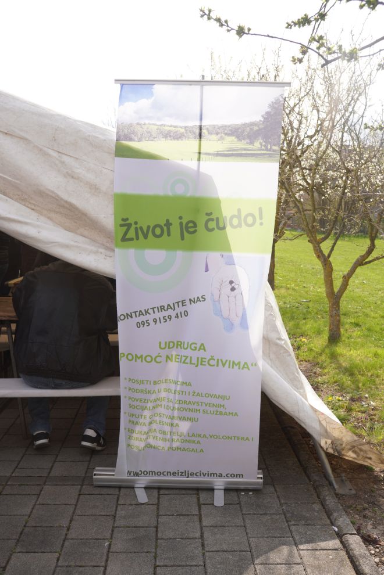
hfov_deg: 37.5
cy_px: 288
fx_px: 566
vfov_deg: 53.9
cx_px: 192
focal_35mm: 35
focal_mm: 23.6
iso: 100
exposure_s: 1/200
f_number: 6.3
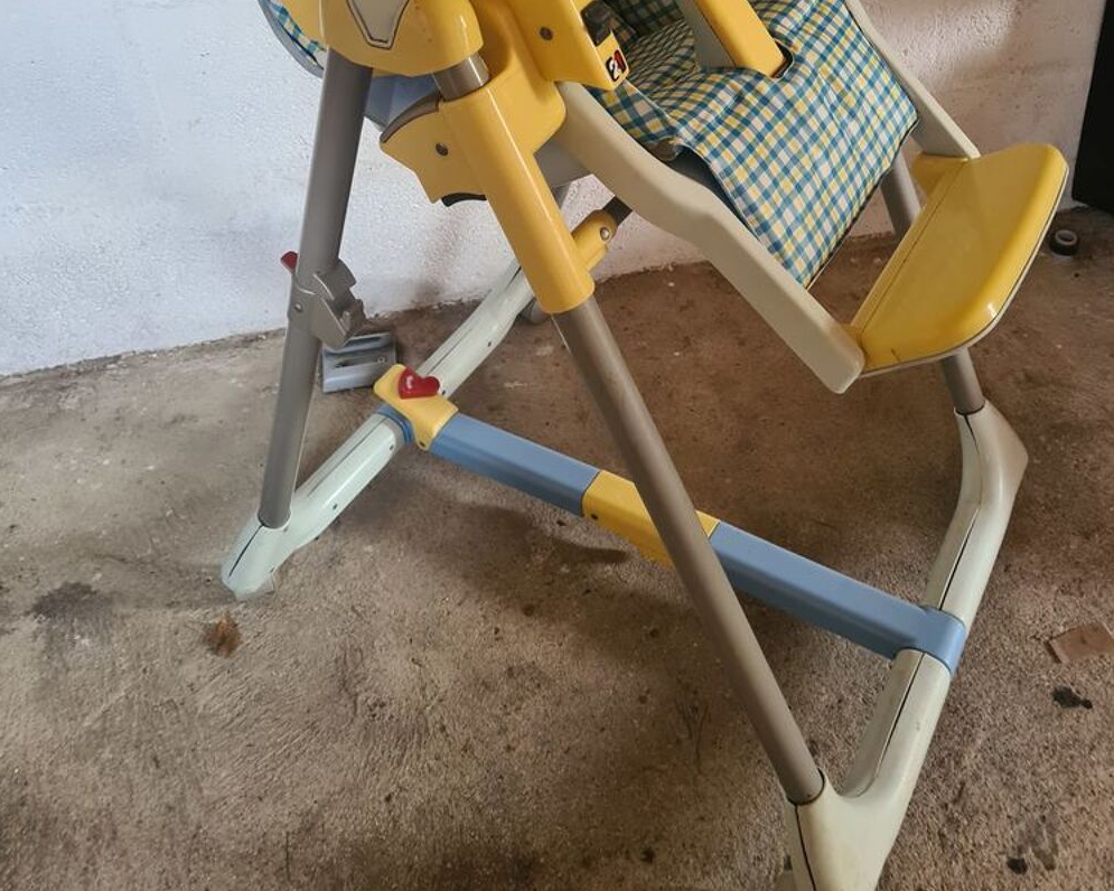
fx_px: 1121
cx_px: 555
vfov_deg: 41.7
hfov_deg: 52.8
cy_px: 198
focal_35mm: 34
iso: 250
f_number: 1.8
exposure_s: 1/50
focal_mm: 5.4
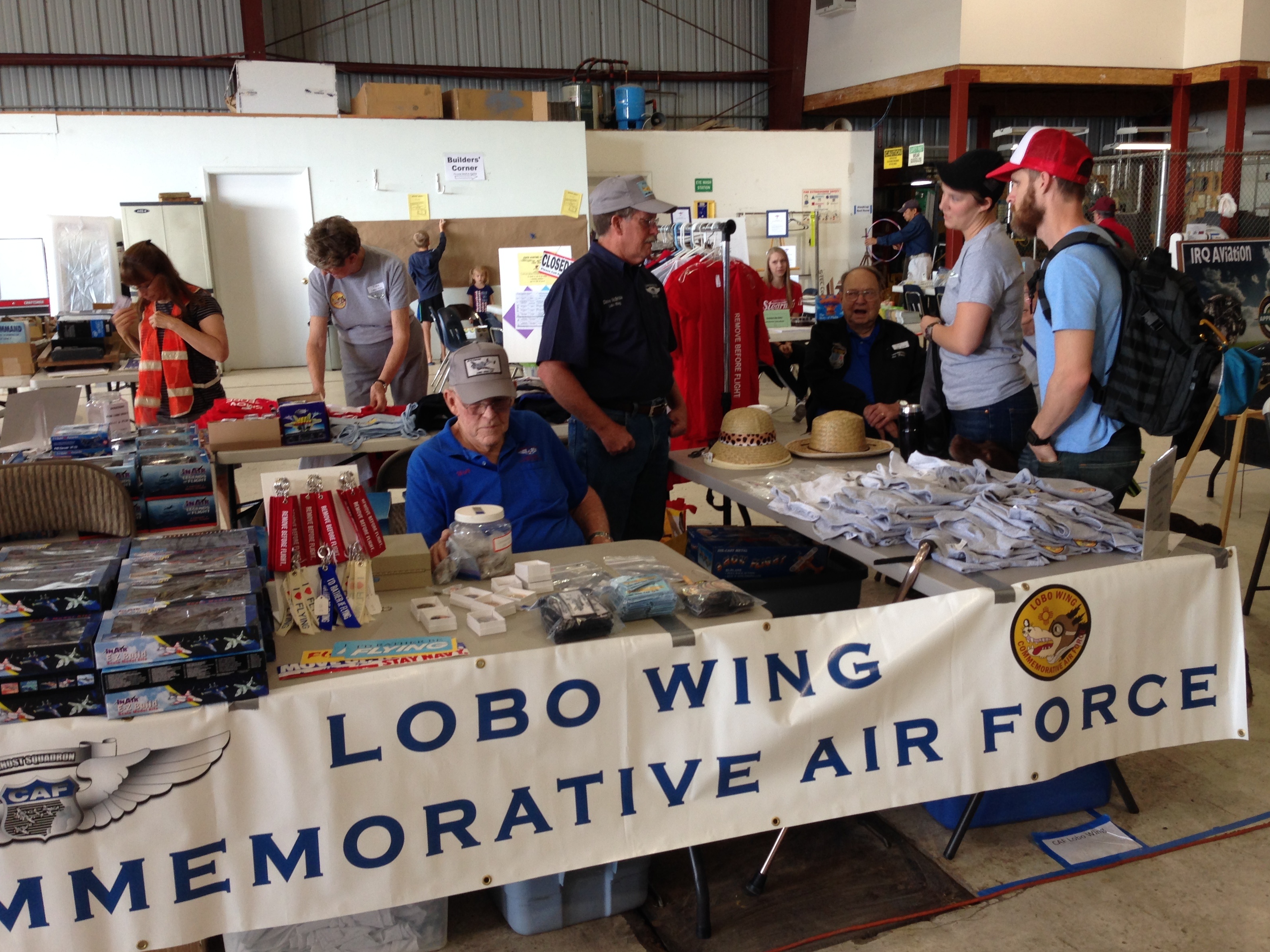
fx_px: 1247
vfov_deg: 41.8
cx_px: 652
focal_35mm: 34
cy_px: 478
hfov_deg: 54.0
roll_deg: +1.3
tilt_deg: -12.5
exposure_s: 1/30
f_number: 2.4
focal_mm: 4.12
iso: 50
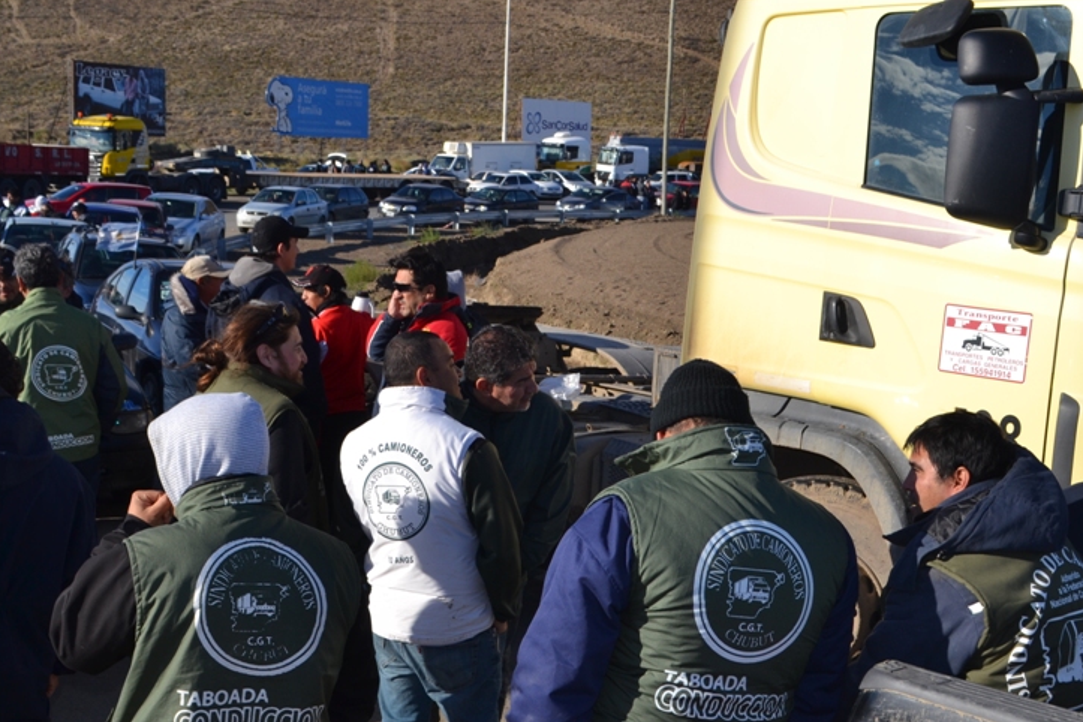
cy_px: 494
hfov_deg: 38.9
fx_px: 1534
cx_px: 568
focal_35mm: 51
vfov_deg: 26.3
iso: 100
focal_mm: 24
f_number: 9
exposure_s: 1/200
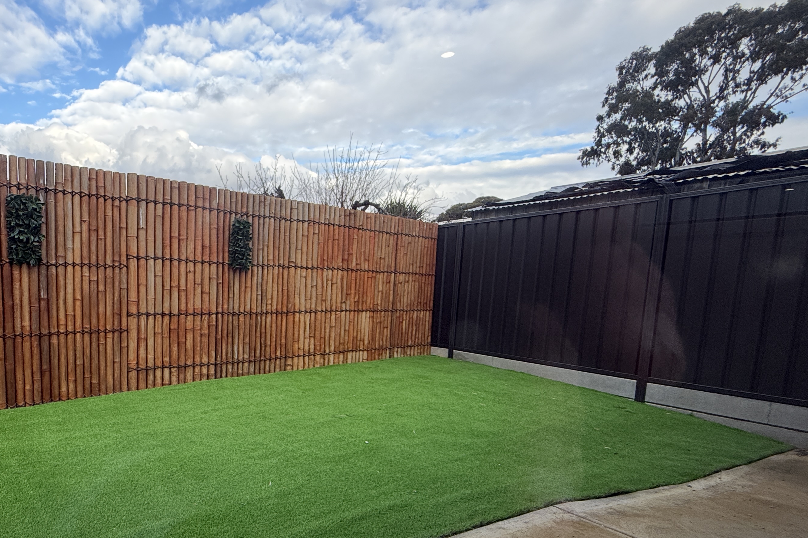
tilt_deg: -7.1
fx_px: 494
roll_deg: -0.6
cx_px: 215
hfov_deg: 73.7
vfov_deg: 56.3
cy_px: 348
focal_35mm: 22
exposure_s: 1/502
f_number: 2.2
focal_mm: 2.22
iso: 64
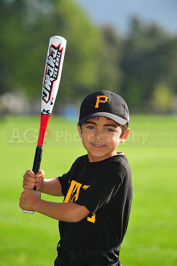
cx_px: 88
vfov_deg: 10.3
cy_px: 133
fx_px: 1477
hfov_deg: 6.9
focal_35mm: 200
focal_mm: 200
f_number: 5
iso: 200
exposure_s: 1/500
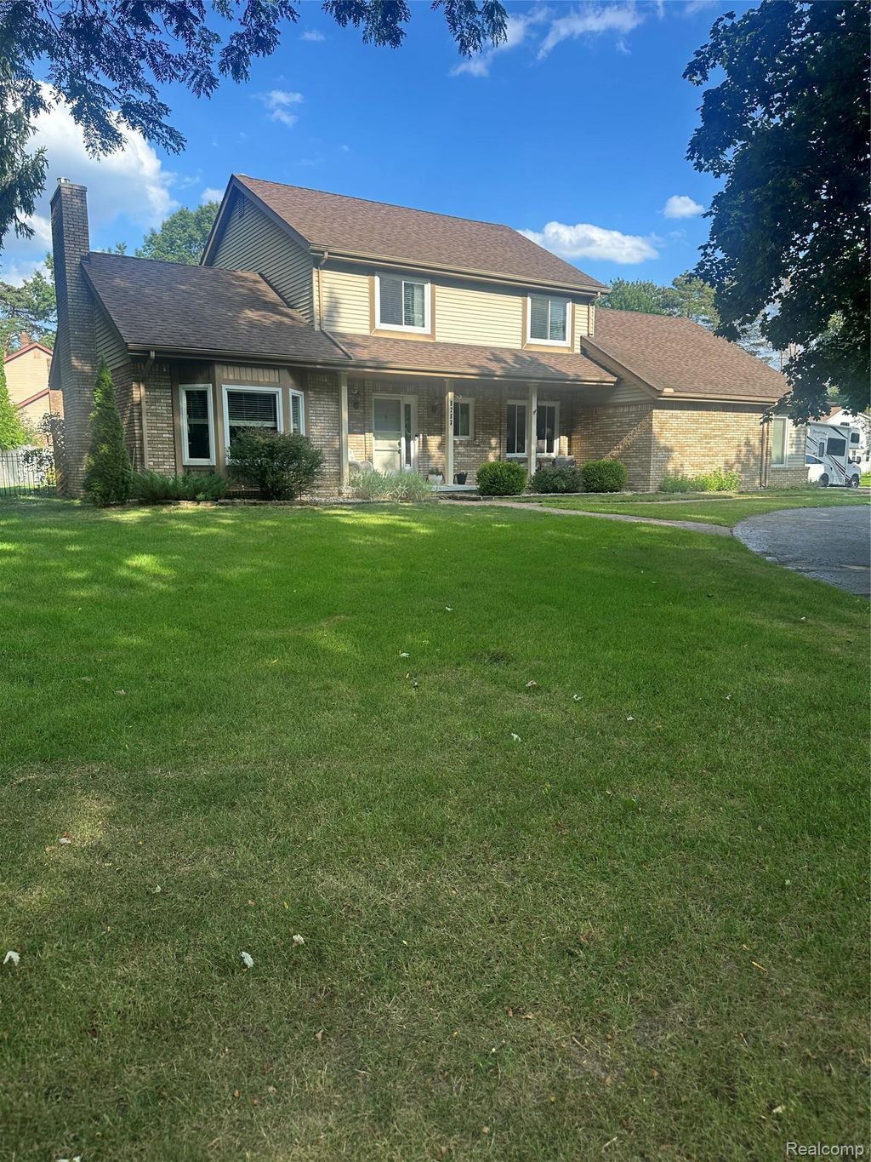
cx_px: 436
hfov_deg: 56.8
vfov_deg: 71.6
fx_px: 805
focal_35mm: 24
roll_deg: -0.6
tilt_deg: -6.7
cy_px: 581
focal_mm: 6.86
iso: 80
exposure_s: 1/1157
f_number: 1.78
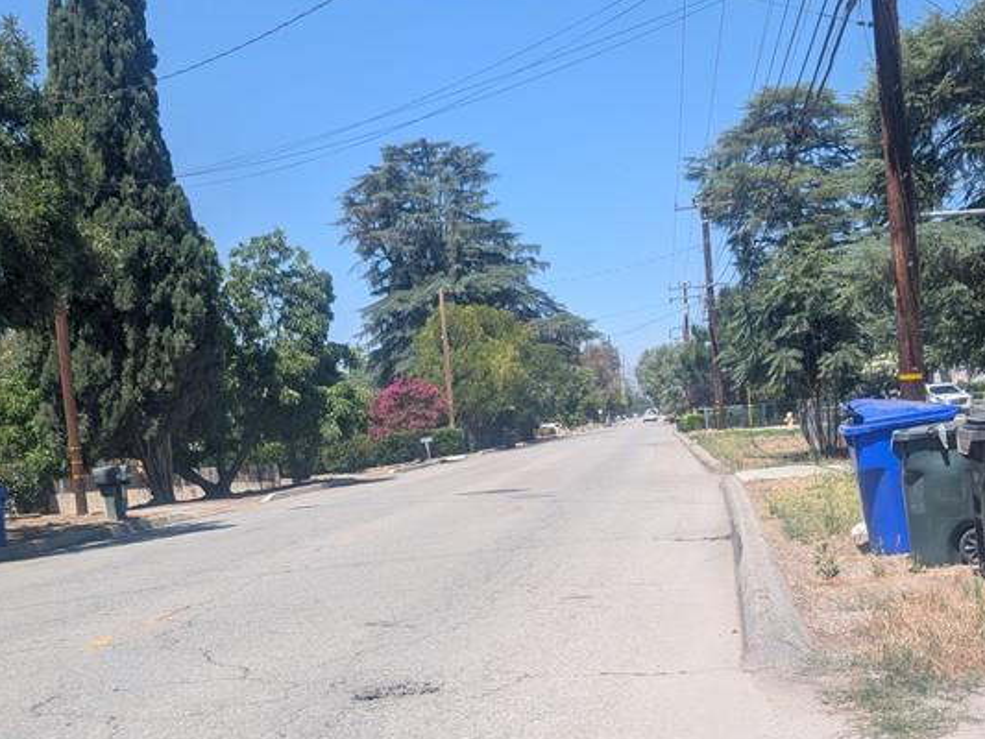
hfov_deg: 41.2
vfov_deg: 31.0
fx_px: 1309
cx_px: 494
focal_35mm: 46
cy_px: 547
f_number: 1.68
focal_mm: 6.9
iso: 23
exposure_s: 1/808
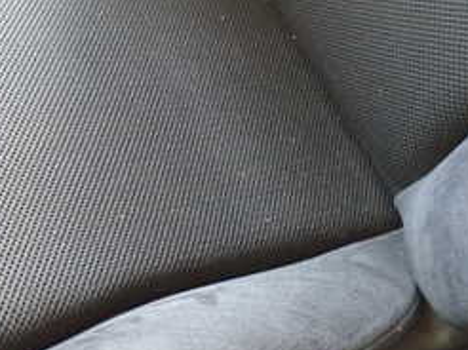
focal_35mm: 61
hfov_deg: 30.5
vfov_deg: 24.0
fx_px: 824
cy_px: 183
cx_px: 61
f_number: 2
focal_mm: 4.5
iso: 400
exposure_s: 1/40
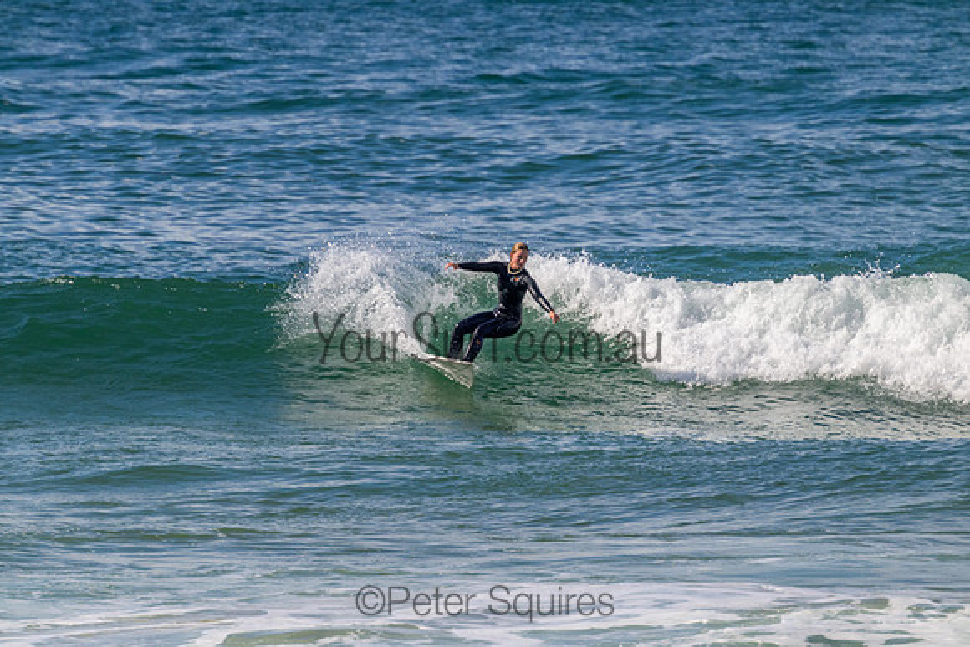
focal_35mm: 800
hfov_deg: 2.6
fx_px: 21560
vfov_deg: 1.7
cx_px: 485
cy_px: 324
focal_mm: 800
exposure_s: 1/2000
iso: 1250
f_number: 11
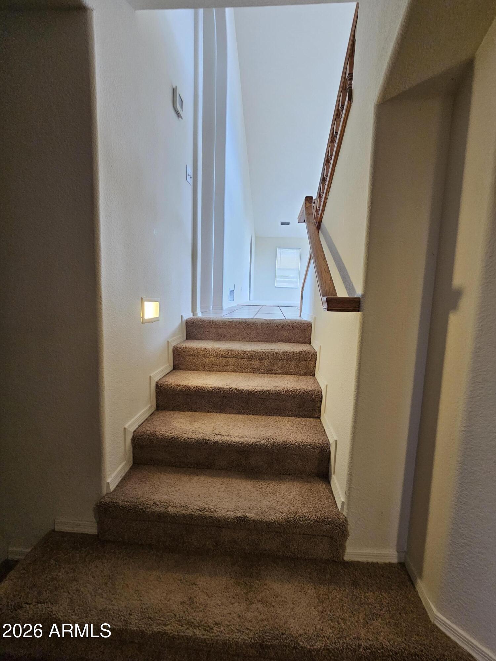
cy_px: 330
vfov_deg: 106.2
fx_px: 248
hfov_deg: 89.9
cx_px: 248
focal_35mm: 13
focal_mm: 2.2
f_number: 2.2
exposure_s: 1/60
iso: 200
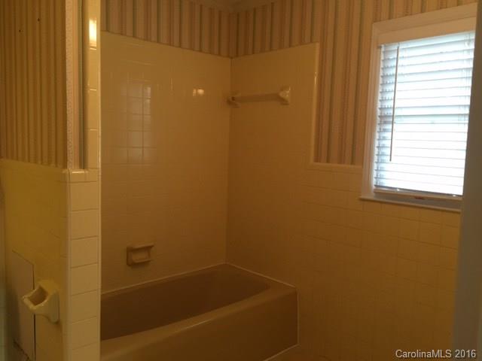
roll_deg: -2.1
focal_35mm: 29
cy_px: 180
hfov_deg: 61.7
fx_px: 404
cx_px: 241
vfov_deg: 48.2
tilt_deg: -5.8
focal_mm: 4.15
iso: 80
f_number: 2.2
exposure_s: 1/30
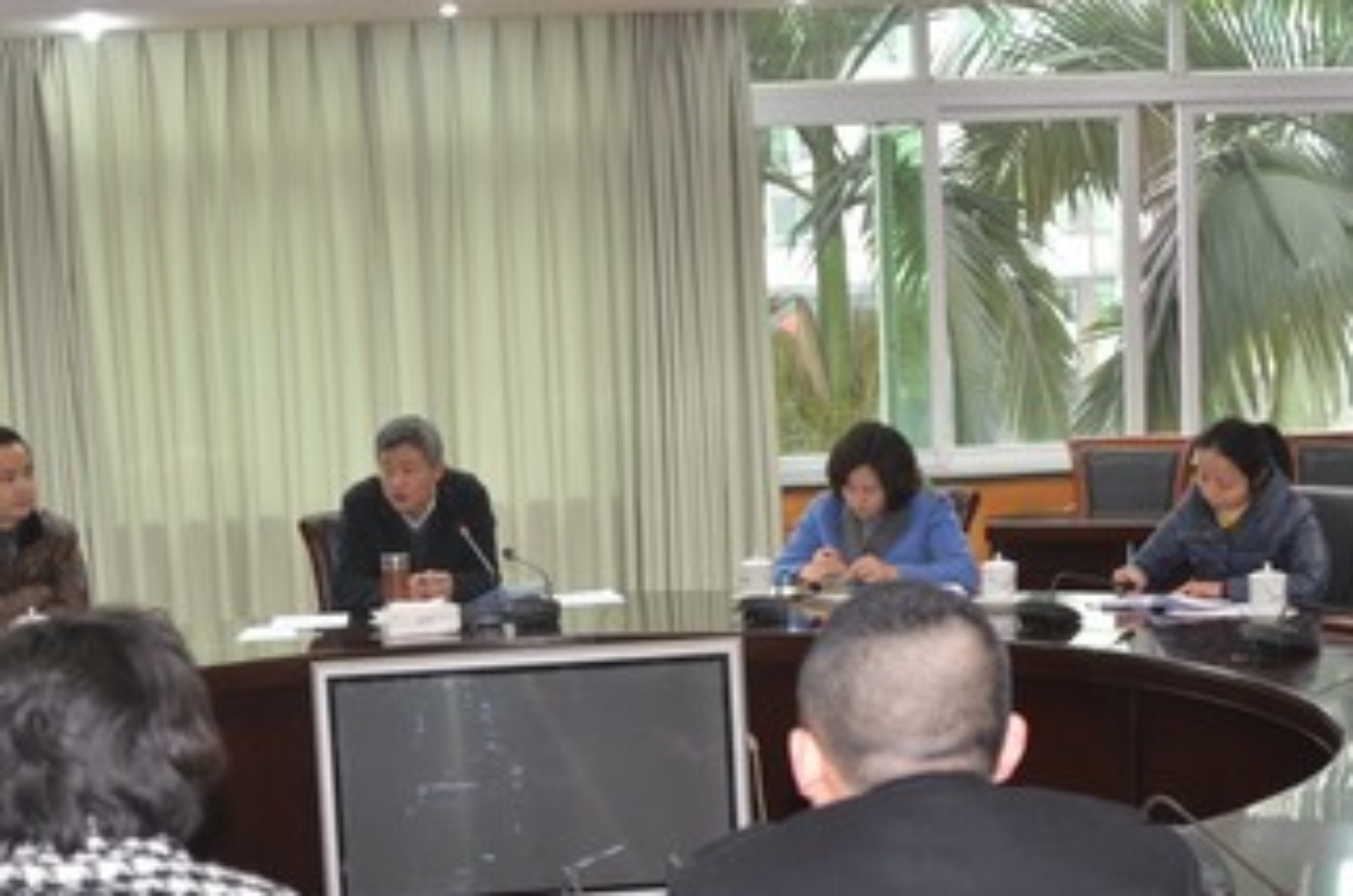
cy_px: 689
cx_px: 536
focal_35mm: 65
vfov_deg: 20.6
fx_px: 2438
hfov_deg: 30.9
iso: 800
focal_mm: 28
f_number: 3.5
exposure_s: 1/60
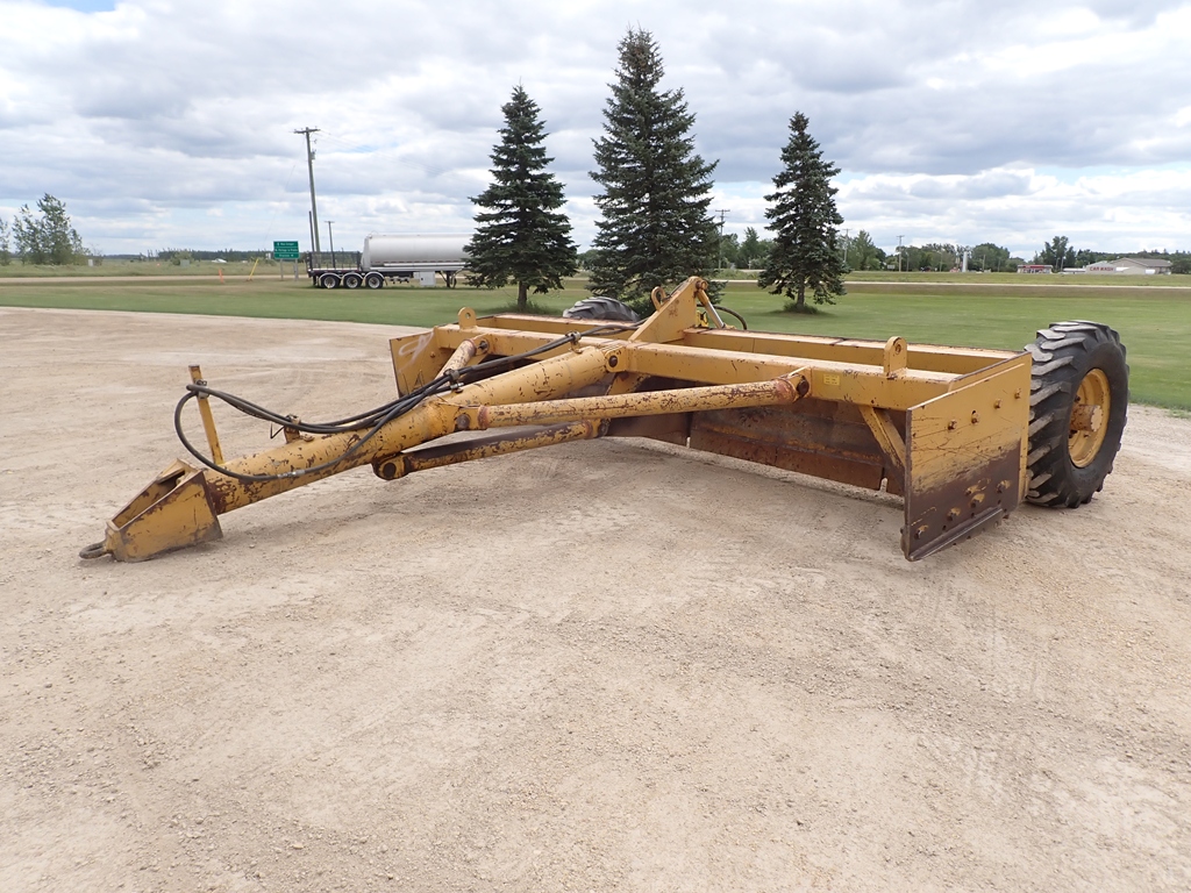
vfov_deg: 54.9
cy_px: 446
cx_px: 596
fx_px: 860
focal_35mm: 25
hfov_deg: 69.4
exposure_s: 1/1000
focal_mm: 4.5
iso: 100
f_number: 2.8
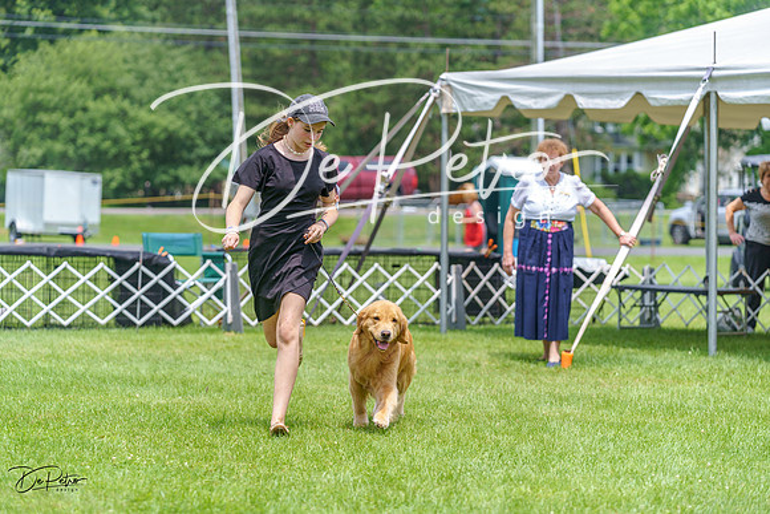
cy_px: 257
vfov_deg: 11.2
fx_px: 2610
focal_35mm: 122
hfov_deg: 16.8
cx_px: 385
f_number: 3.5
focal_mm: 122
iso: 125
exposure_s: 1/1250
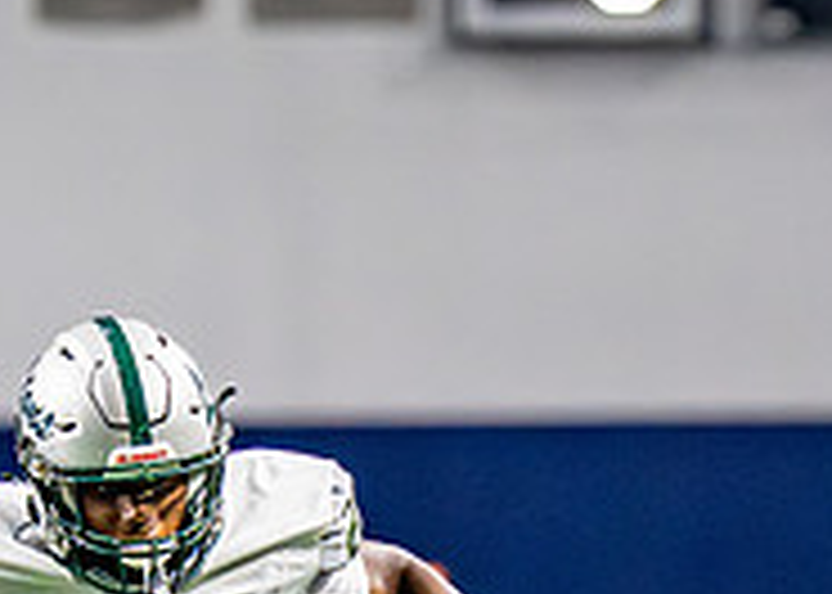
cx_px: 102
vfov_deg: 1.8
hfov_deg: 2.6
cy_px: 816
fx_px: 18660
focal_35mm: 790
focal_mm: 153
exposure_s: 1/2000
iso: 5000
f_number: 2.8
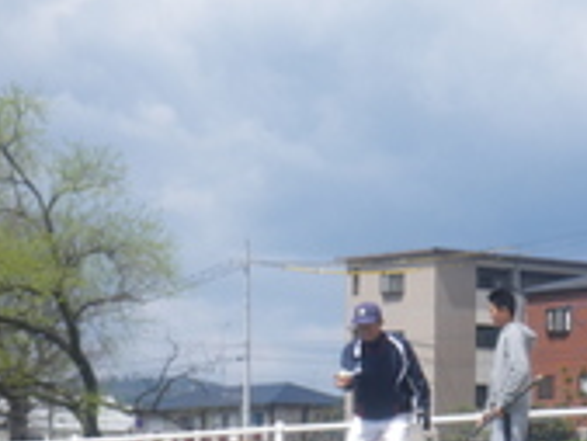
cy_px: 391
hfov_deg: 10.1
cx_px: 472
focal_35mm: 195
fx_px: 3309
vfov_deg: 7.6
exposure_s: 1/250
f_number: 5
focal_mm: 16.7
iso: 50
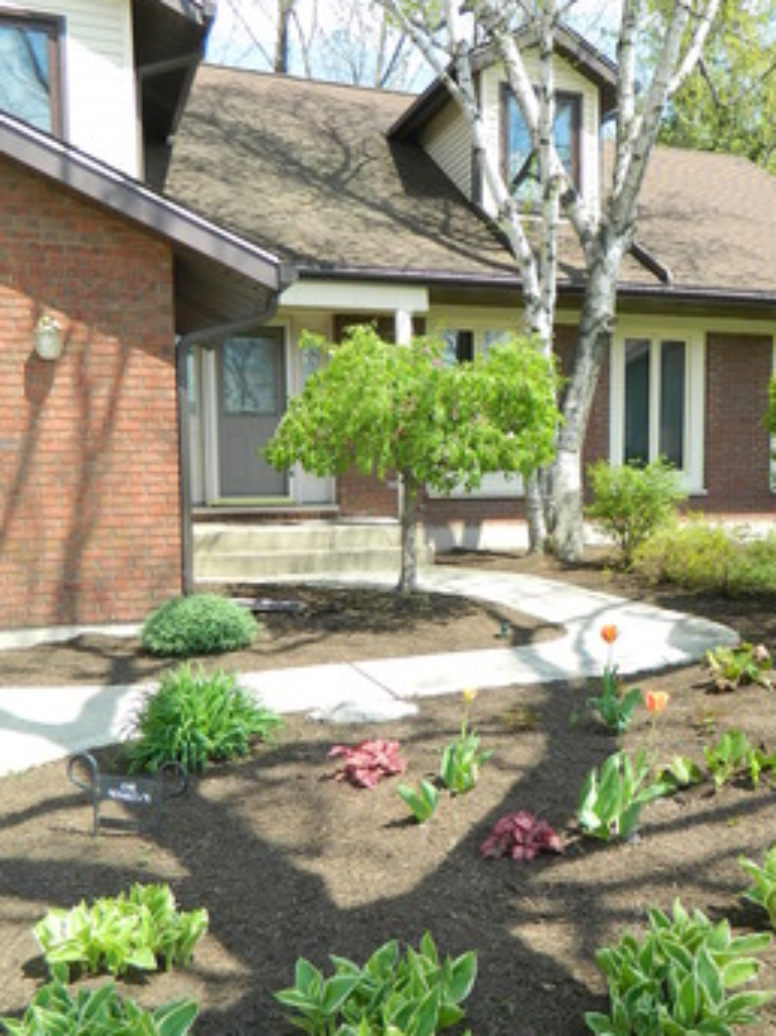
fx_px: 1047
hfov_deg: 40.2
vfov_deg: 52.5
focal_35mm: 35
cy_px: 571
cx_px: 519
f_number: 3.1
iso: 80
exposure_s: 1/320
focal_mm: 4.5
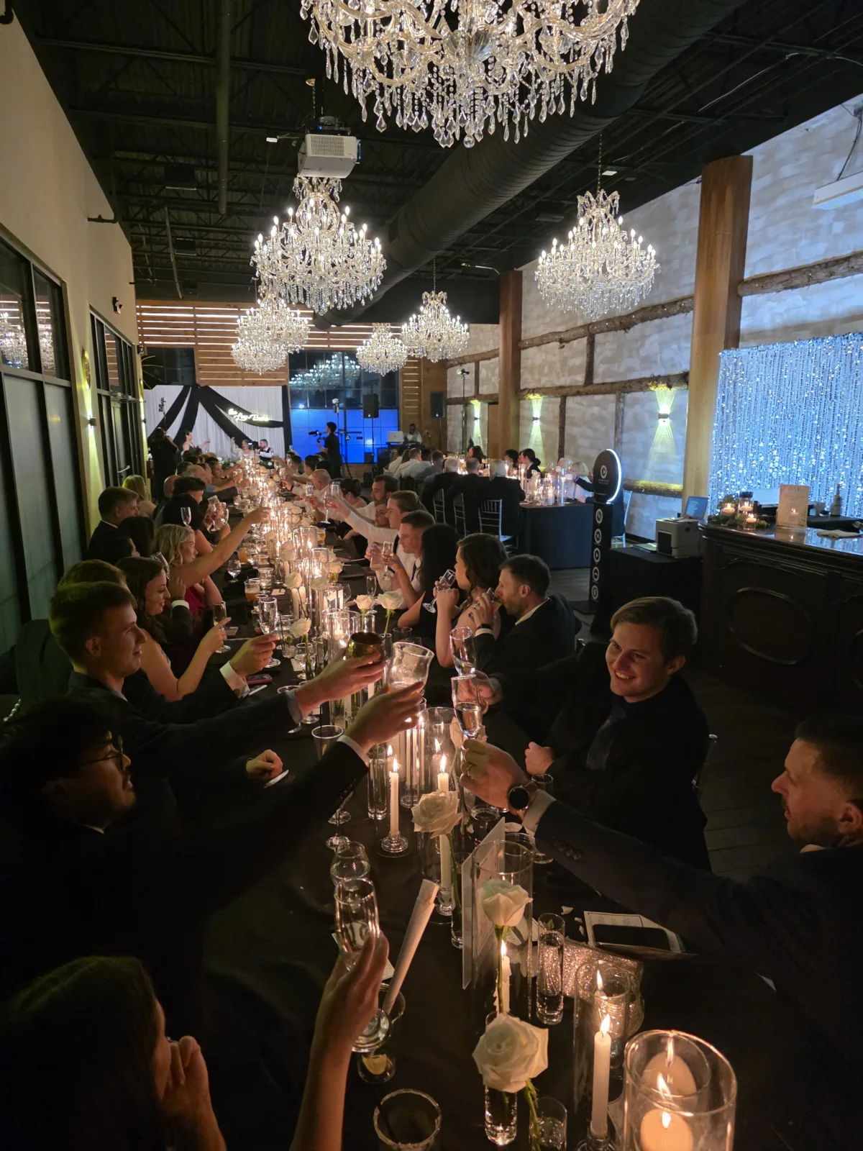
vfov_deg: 73.9
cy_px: 576
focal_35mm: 23
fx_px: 765
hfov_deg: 58.9
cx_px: 432
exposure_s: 1/120
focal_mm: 6.3
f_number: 1.7
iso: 1600
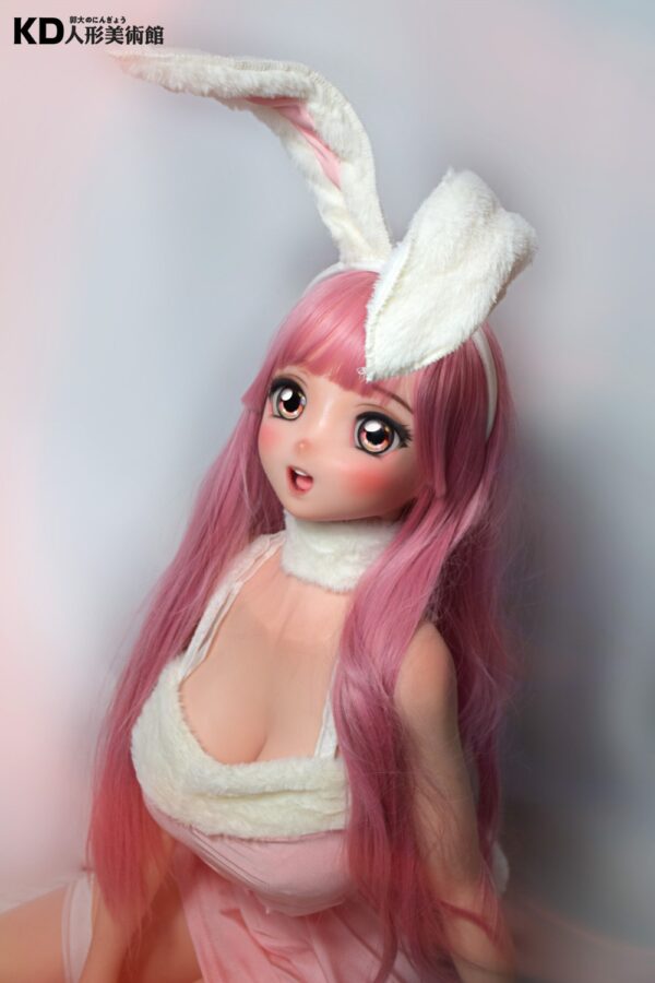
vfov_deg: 43.6
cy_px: 492
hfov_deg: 29.9
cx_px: 328
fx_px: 1228
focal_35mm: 45
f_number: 4
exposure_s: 1/80
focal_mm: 30
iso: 200
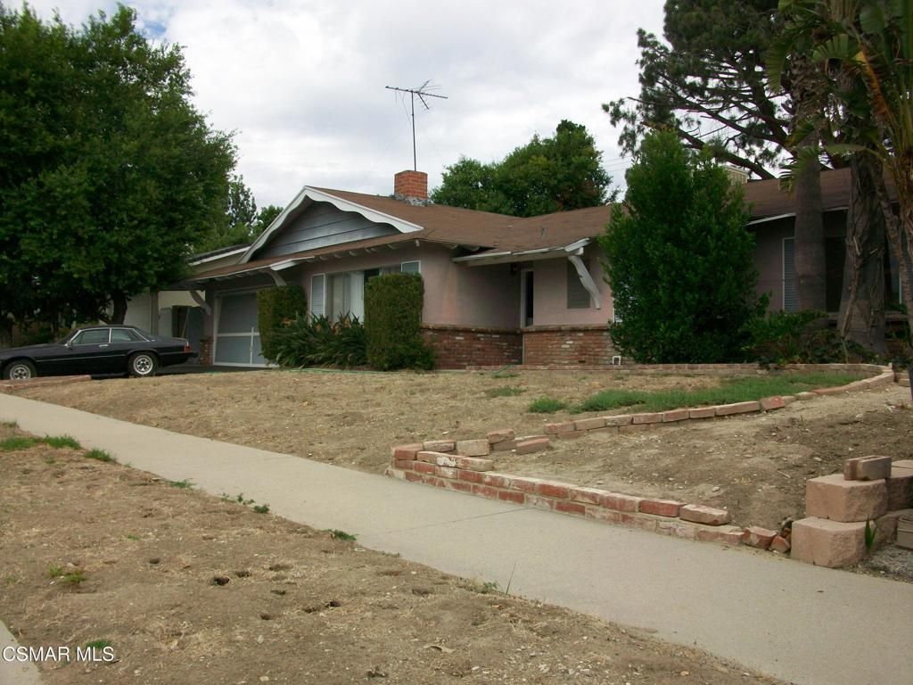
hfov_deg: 56.8
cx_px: 456
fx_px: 844
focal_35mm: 32
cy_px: 342
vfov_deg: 44.2
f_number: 5.5
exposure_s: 1/250
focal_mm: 5.7
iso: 64
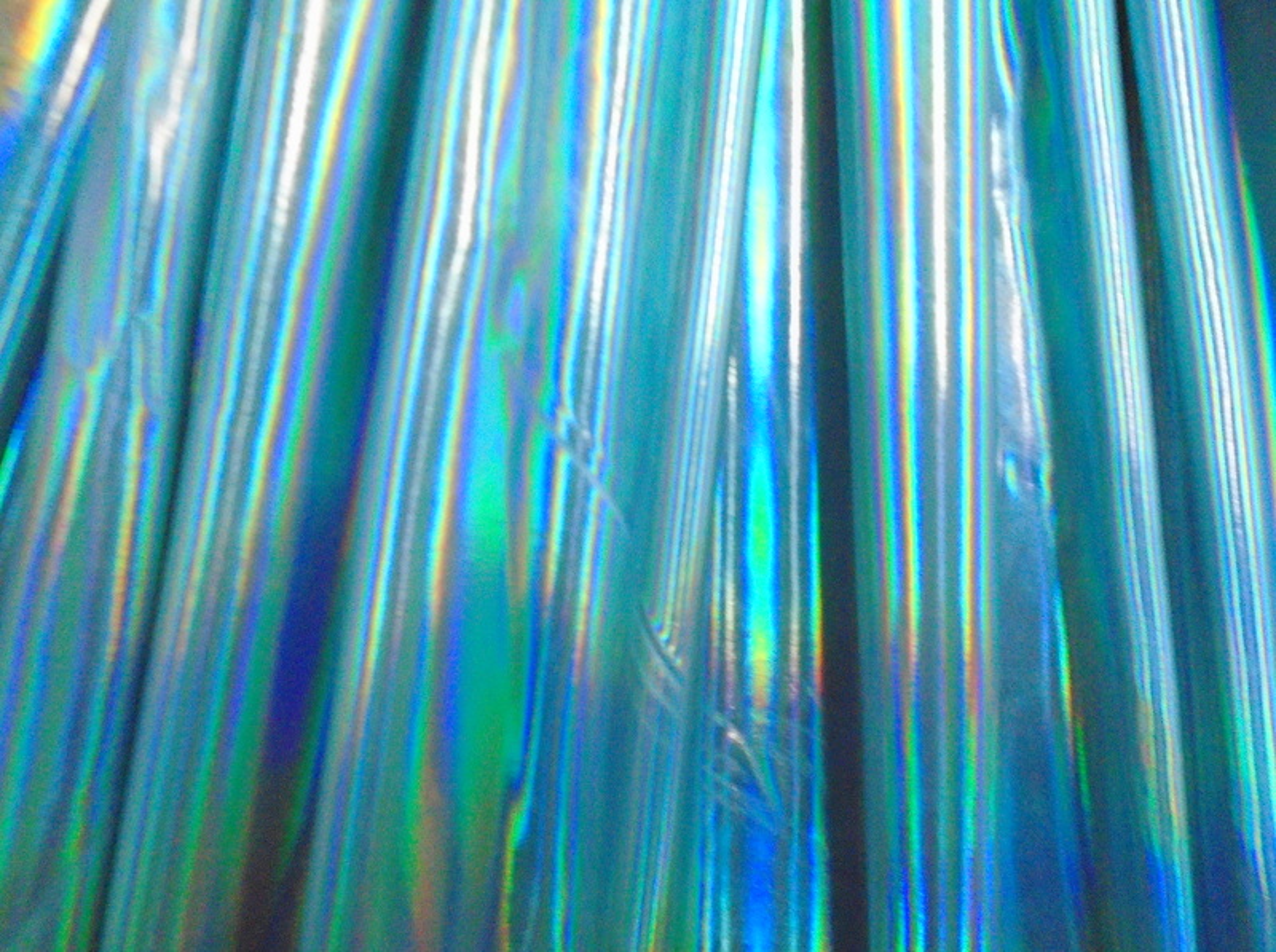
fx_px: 957
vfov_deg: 52.9
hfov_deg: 67.4
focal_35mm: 26
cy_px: 476
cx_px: 638
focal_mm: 4.6
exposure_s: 1/40
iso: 800
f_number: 3.2
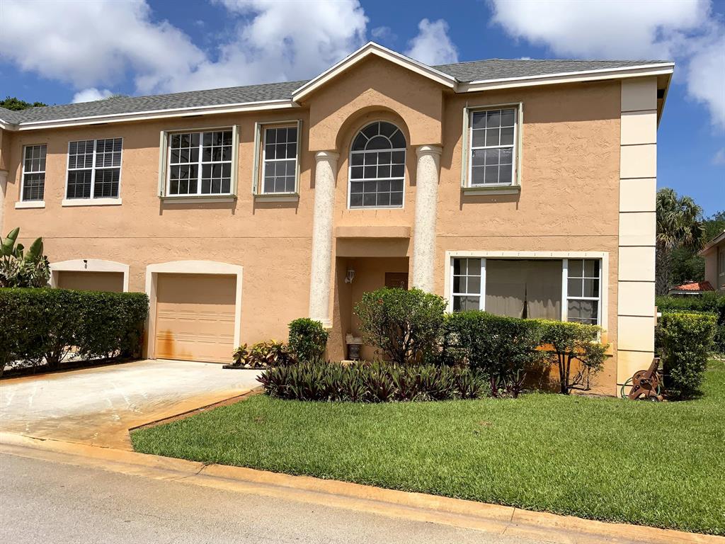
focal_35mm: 29
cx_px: 362
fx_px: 607
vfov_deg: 48.2
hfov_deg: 61.7
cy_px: 272
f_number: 1.8
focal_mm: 3
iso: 20
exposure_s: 1/3788
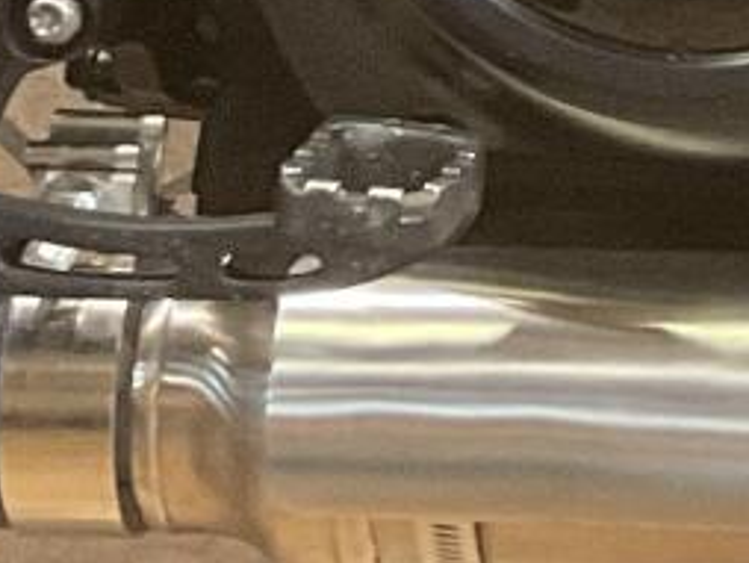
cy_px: -1371
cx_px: 1300
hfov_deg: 8.4
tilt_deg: -18.5
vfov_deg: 5.9
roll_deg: +1.5
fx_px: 4938
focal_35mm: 228
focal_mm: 3
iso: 125
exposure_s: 1/60
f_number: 1.8
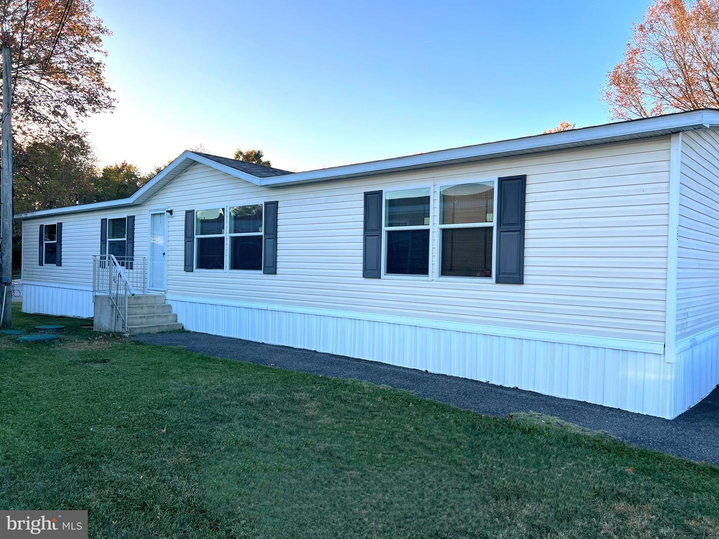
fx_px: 540
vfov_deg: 53.1
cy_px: 270
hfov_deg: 67.3
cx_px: 360
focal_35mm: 26
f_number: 1.5
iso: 50
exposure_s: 1/1621
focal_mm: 5.7
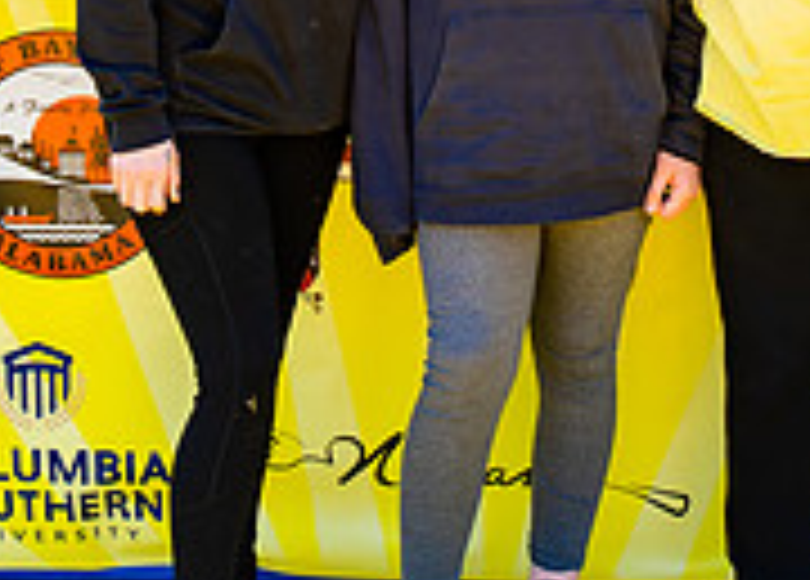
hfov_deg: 15.5
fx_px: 2971
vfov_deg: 11.0
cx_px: 554
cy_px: -17
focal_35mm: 129
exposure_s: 1/200
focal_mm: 34
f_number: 2.8
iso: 100
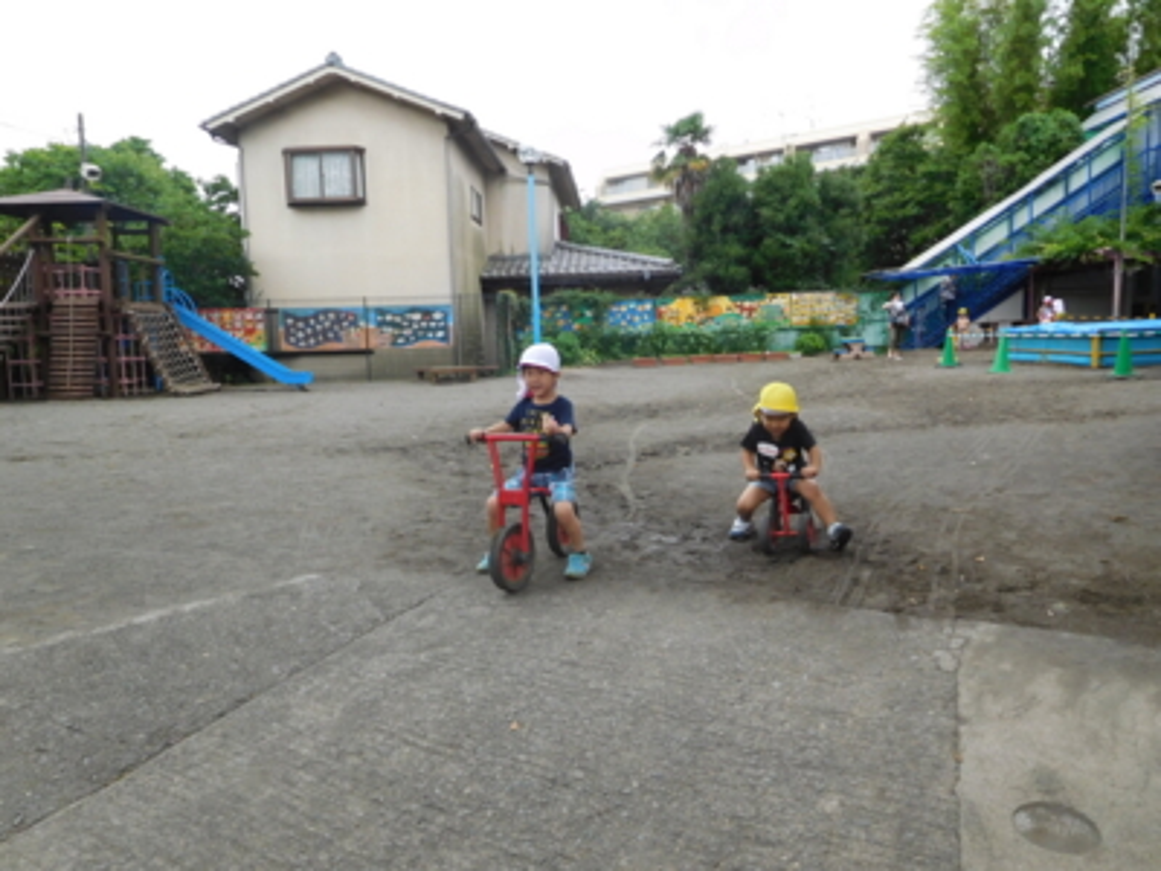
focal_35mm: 25
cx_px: 580
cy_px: 436
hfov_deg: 69.4
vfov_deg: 54.9
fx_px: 838
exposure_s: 1/320
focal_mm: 4.5
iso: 125
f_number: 3.4
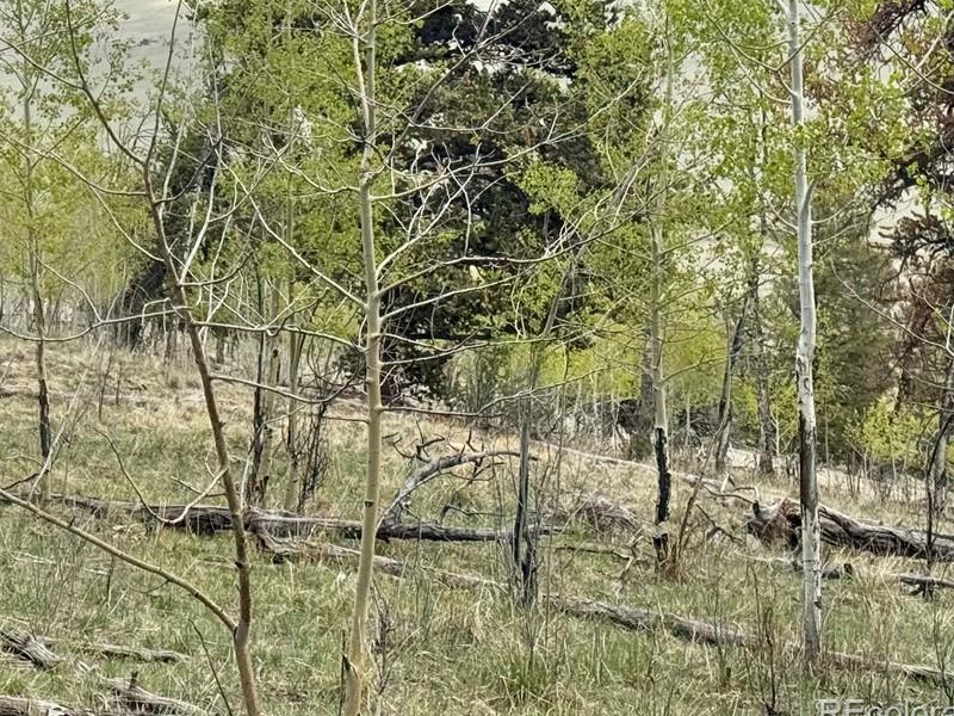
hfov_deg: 20.0
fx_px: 2646
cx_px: 58
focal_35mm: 96
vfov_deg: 15.2
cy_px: 21
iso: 64
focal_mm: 6.76
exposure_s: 1/5848
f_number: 1.78
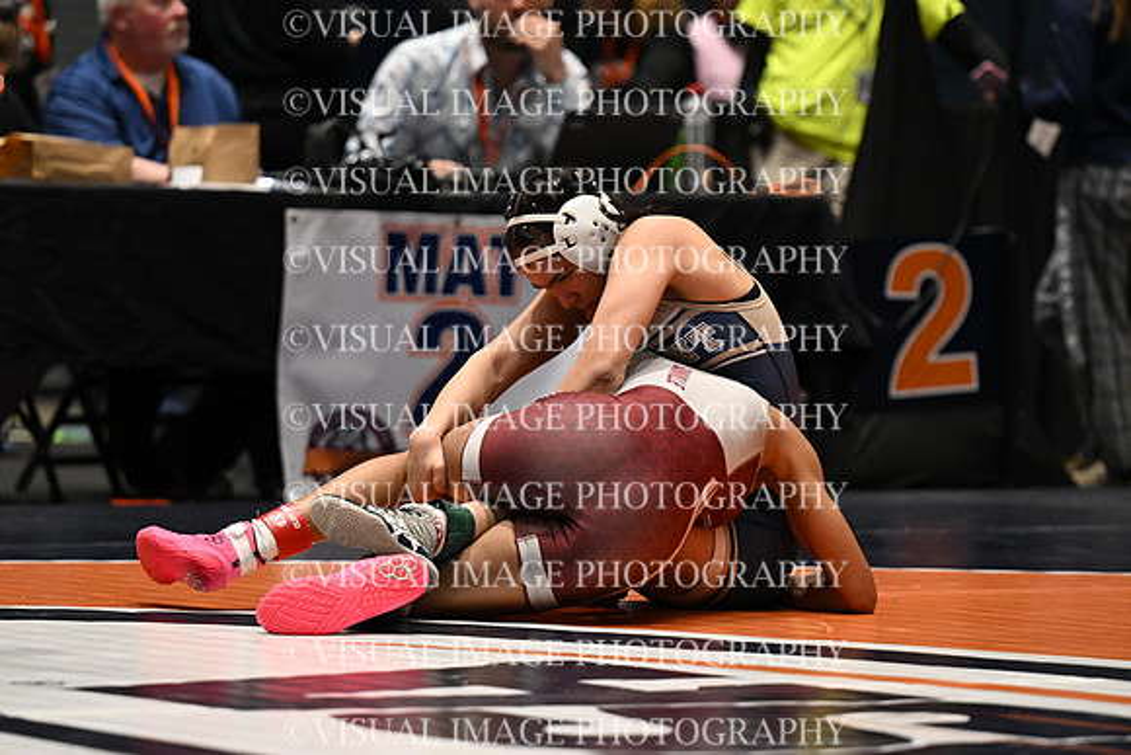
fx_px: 6347
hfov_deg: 10.2
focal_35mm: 202
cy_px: 378
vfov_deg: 6.8
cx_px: 566
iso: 2200
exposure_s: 1/767
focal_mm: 135
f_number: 2.8
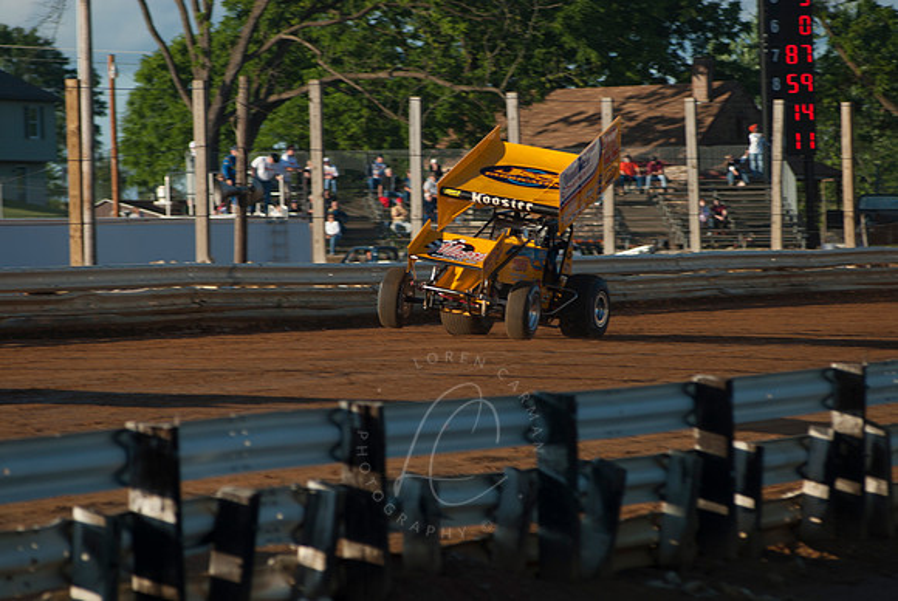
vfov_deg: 4.6
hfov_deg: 6.9
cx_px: 449
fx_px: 7491
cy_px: 300
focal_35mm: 300
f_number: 4
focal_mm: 200
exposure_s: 1/640
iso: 100
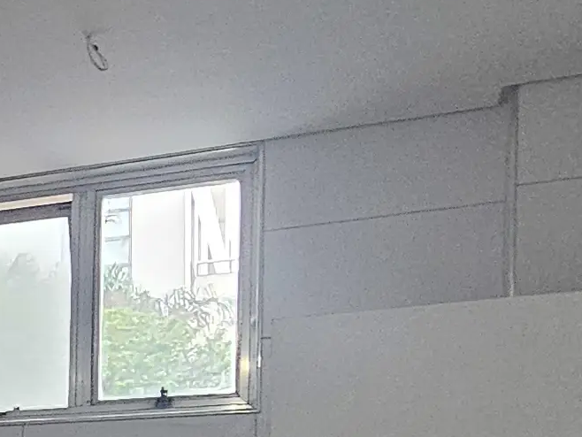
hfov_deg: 16.2
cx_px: -702
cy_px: 592
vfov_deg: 17.4
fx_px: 1329
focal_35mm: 79
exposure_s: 1/45
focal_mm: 2.2
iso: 320
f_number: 2.2
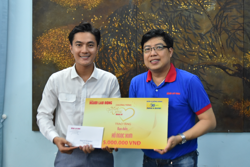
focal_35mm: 39
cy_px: 84
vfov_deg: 34.2
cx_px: 125
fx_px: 271
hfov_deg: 49.6
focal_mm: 26
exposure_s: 1/125
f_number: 2.8
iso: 1250
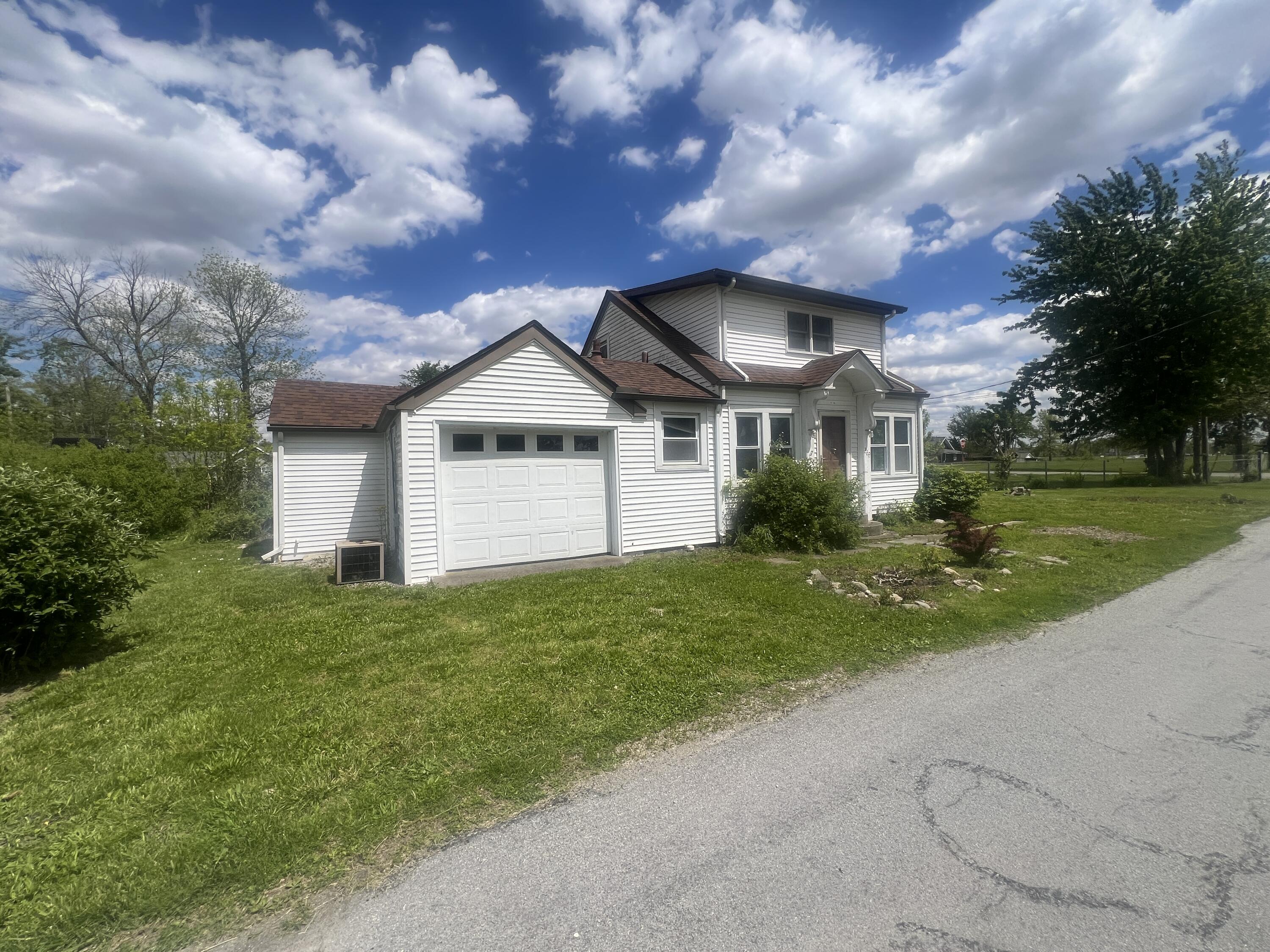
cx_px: 635
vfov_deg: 89.9
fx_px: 477
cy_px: 476
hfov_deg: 106.2
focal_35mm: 13
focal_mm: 1.57
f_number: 1.8
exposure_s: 1/4065
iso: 32
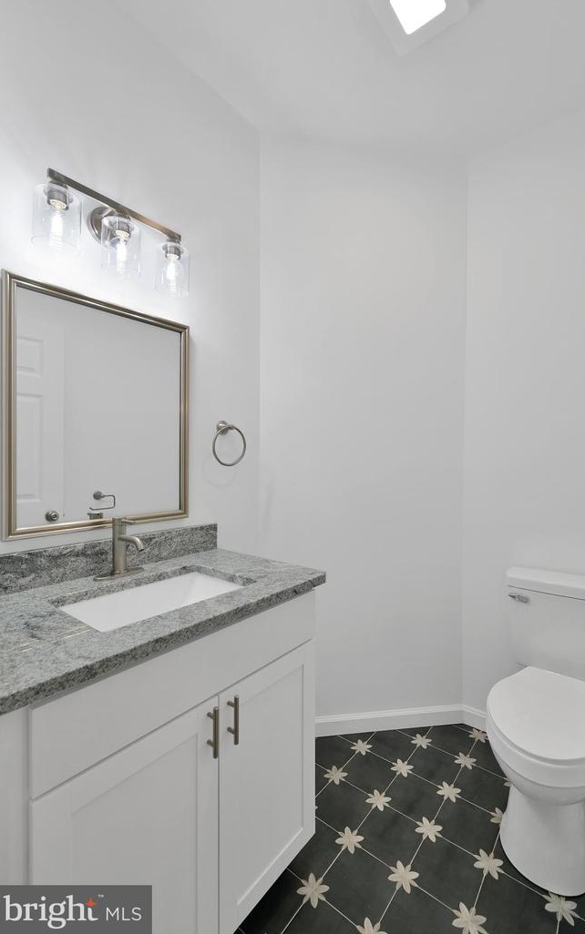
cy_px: 446
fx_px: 382
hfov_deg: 74.7
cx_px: 319
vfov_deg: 101.4
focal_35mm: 15
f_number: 5
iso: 200
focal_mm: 14
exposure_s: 1/80
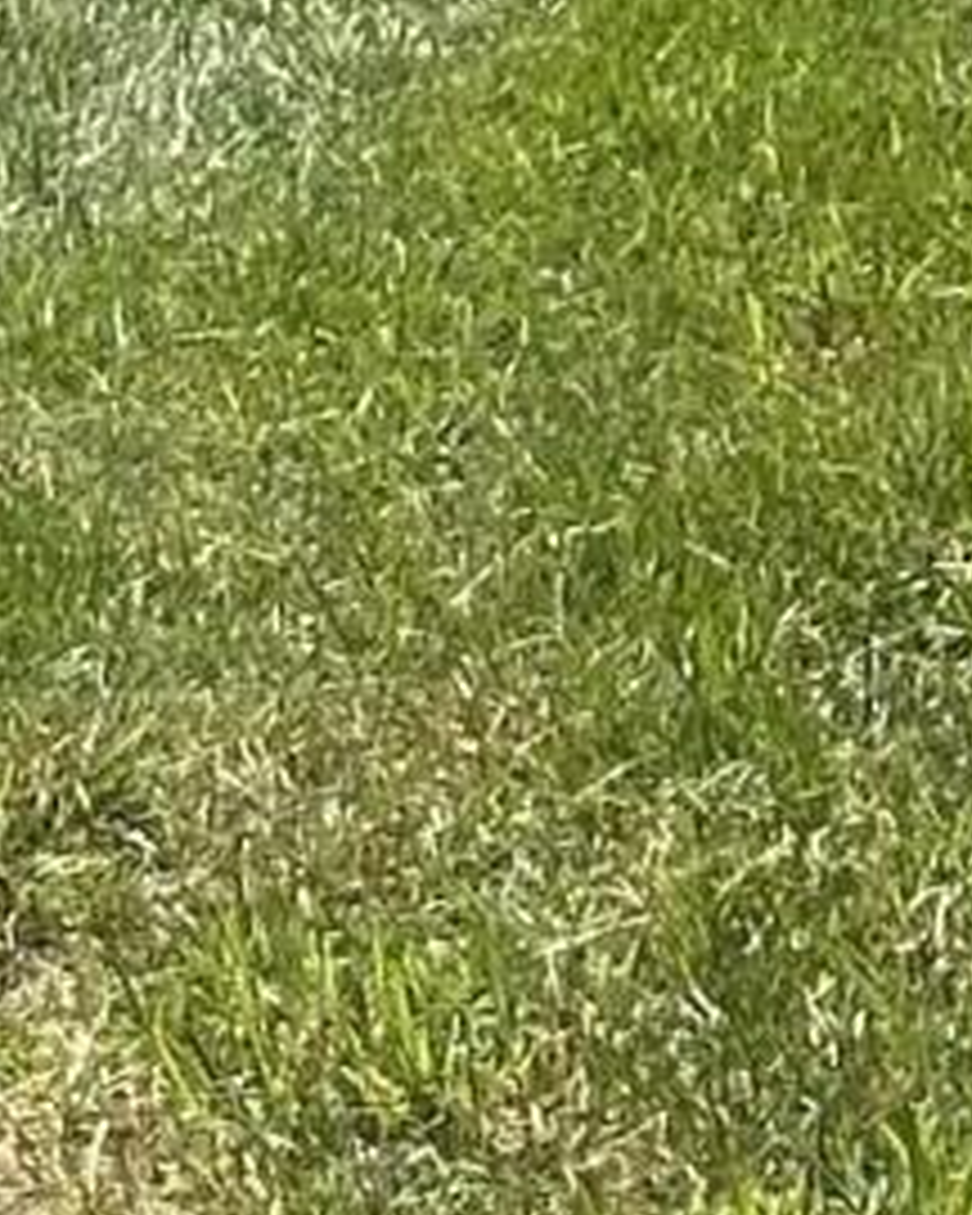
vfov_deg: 5.5
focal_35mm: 347
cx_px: -2286
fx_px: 12478
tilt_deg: -2.8
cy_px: -878
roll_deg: +4.1
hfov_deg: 4.3
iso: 64
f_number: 1.78
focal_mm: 6.86
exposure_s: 1/2532
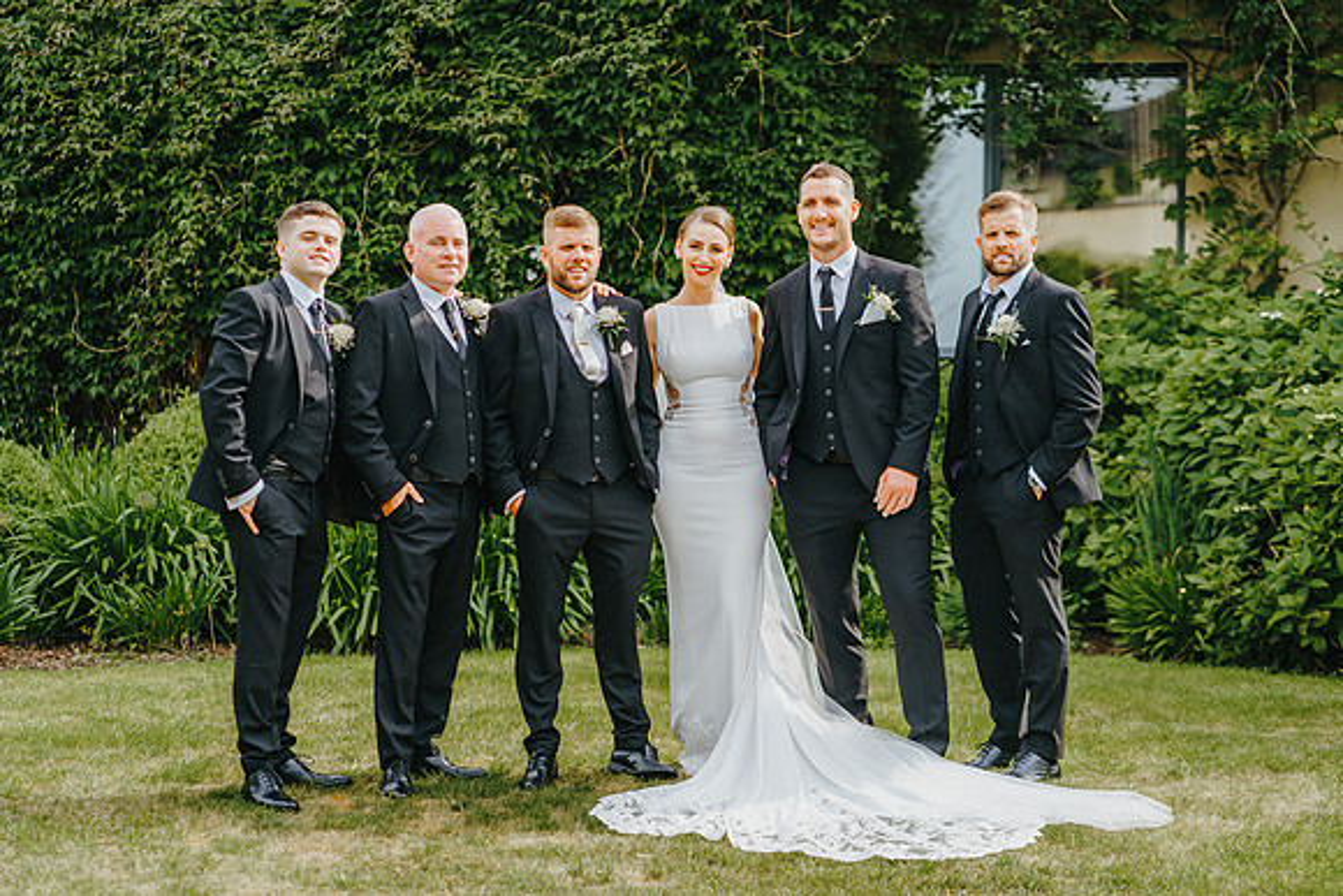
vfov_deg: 15.3
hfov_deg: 22.7
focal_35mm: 90
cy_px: 470
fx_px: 3346
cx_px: 637
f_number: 2.8
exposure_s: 1/640
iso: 100
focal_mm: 85
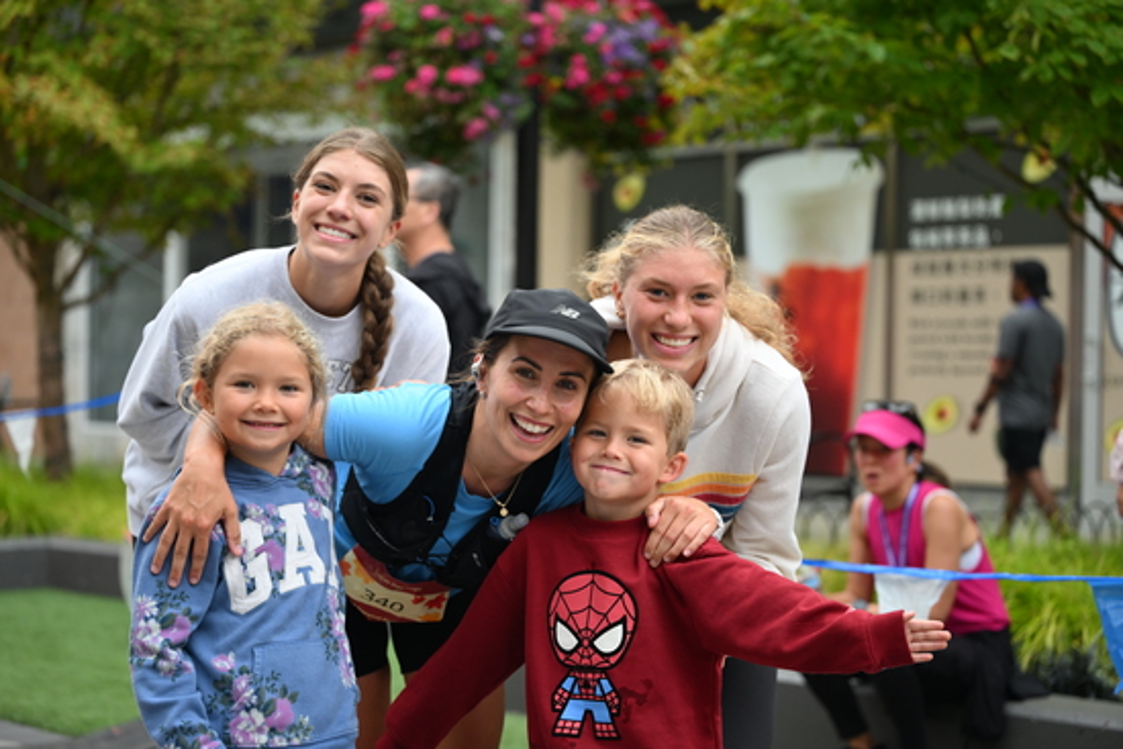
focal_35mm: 70
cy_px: 374
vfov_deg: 19.5
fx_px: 2184
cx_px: 562
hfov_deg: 28.8
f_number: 2.8
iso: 640
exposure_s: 1/1600
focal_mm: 70
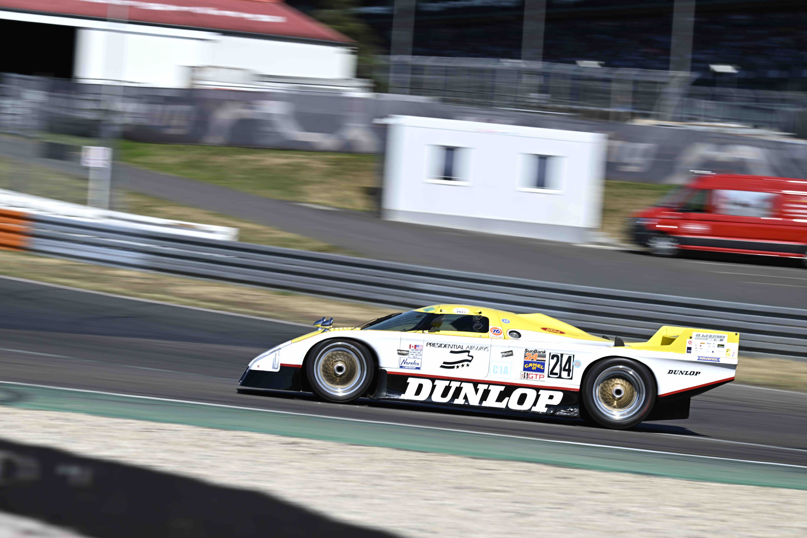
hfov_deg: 12.8
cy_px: 269
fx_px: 3586
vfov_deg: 8.6
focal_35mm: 160
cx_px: 404
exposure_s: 1/80
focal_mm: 160
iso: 32
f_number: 10
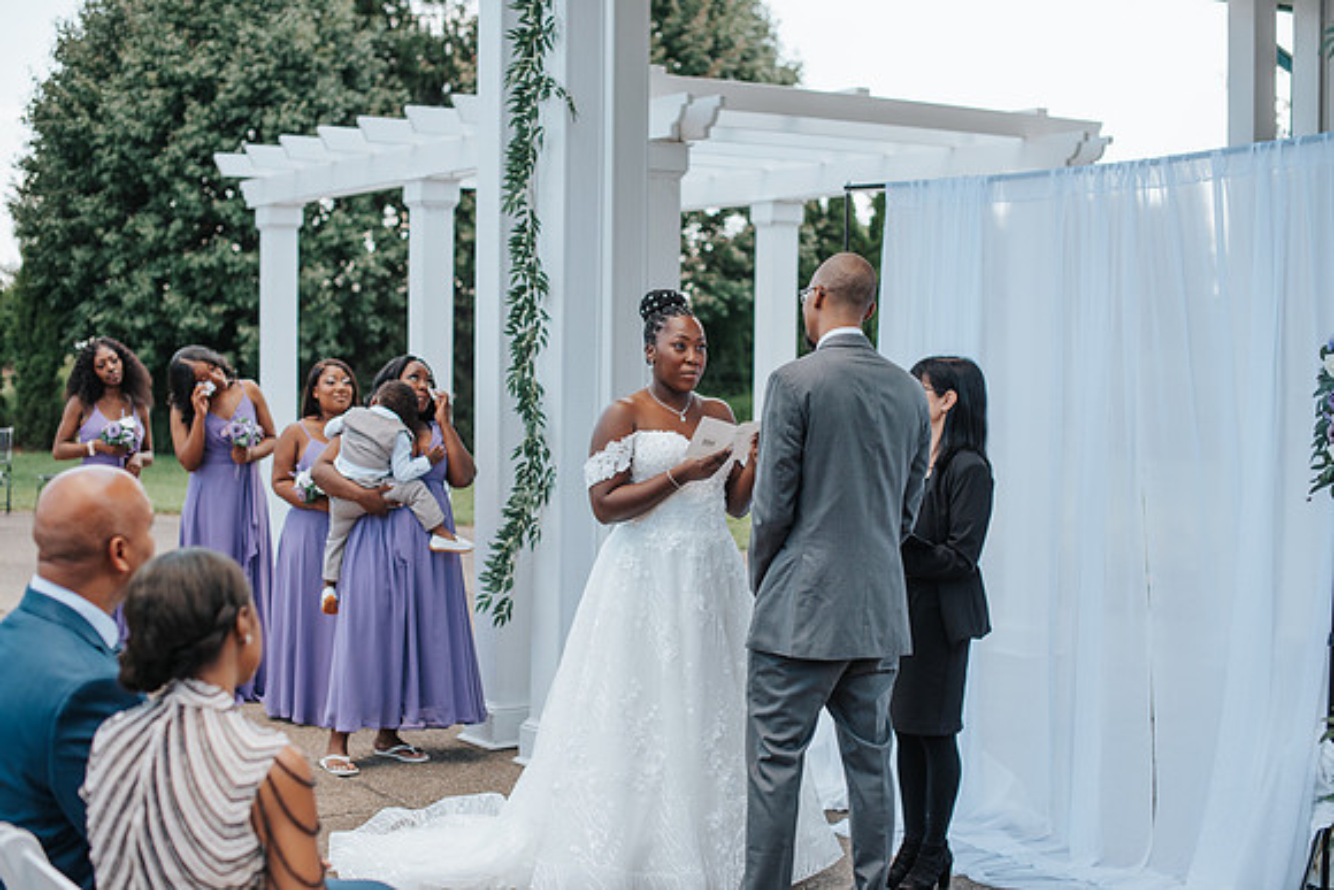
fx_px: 1899
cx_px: 667
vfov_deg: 26.4
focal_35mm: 51
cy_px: 445
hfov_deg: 38.7
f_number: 2.5
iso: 200
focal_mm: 50
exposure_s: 1/1250
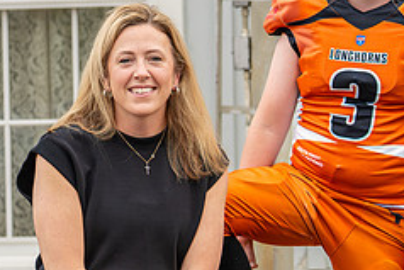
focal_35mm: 220
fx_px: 2470
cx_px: 521
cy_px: 208
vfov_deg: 6.2
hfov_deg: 9.2
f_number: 2.5
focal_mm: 50
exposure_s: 1/500
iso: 160
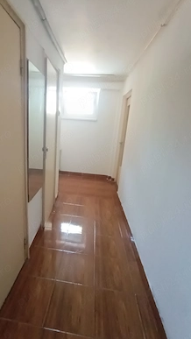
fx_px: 162
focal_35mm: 18
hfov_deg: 60.5
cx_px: 75
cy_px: 166
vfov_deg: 92.6
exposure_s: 1/33.3
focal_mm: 1.66
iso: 722
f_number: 2.2
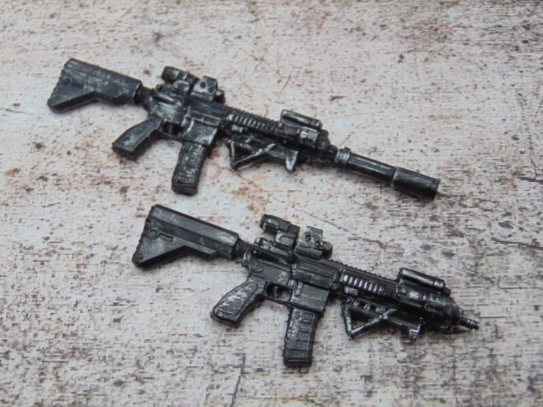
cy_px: 204
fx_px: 784
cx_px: 272
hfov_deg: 38.2
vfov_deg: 29.1
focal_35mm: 50
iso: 100
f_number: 3.5
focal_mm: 9
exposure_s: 1/20
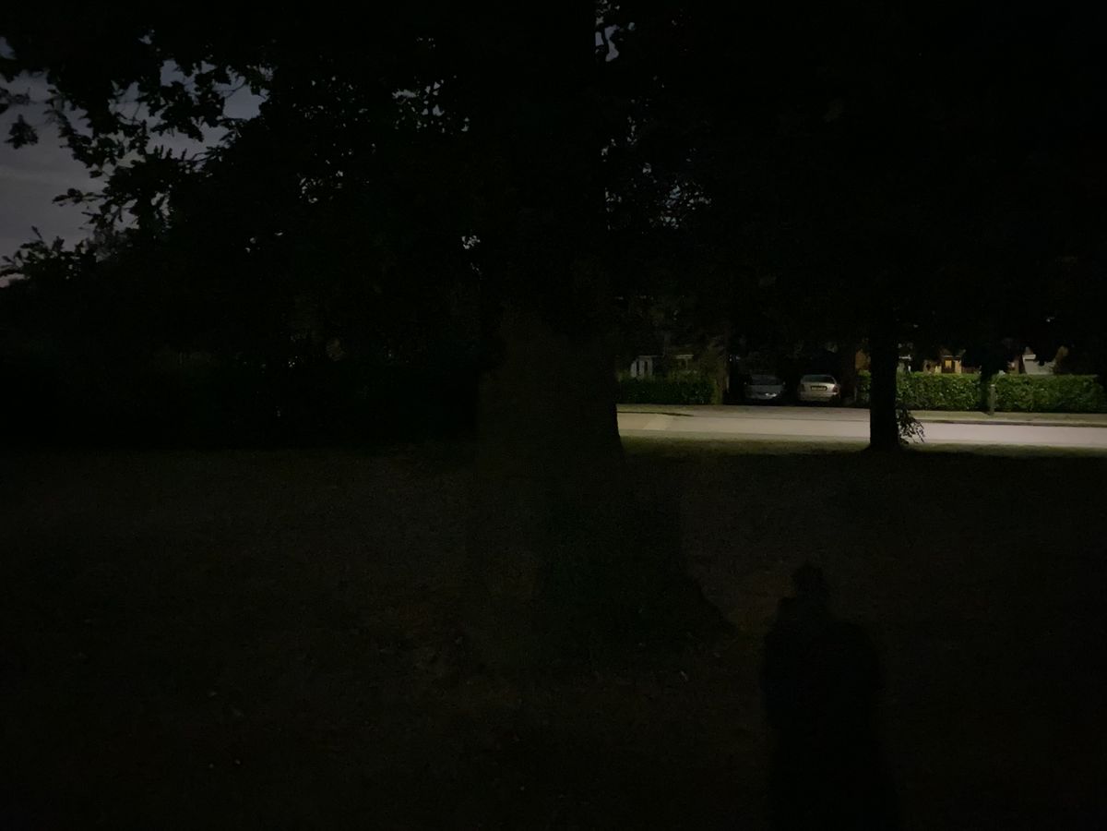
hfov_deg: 67.3
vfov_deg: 53.1
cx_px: 554
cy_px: 416
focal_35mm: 26
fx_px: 831
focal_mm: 4.25
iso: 3200
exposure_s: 1/4
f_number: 1.8
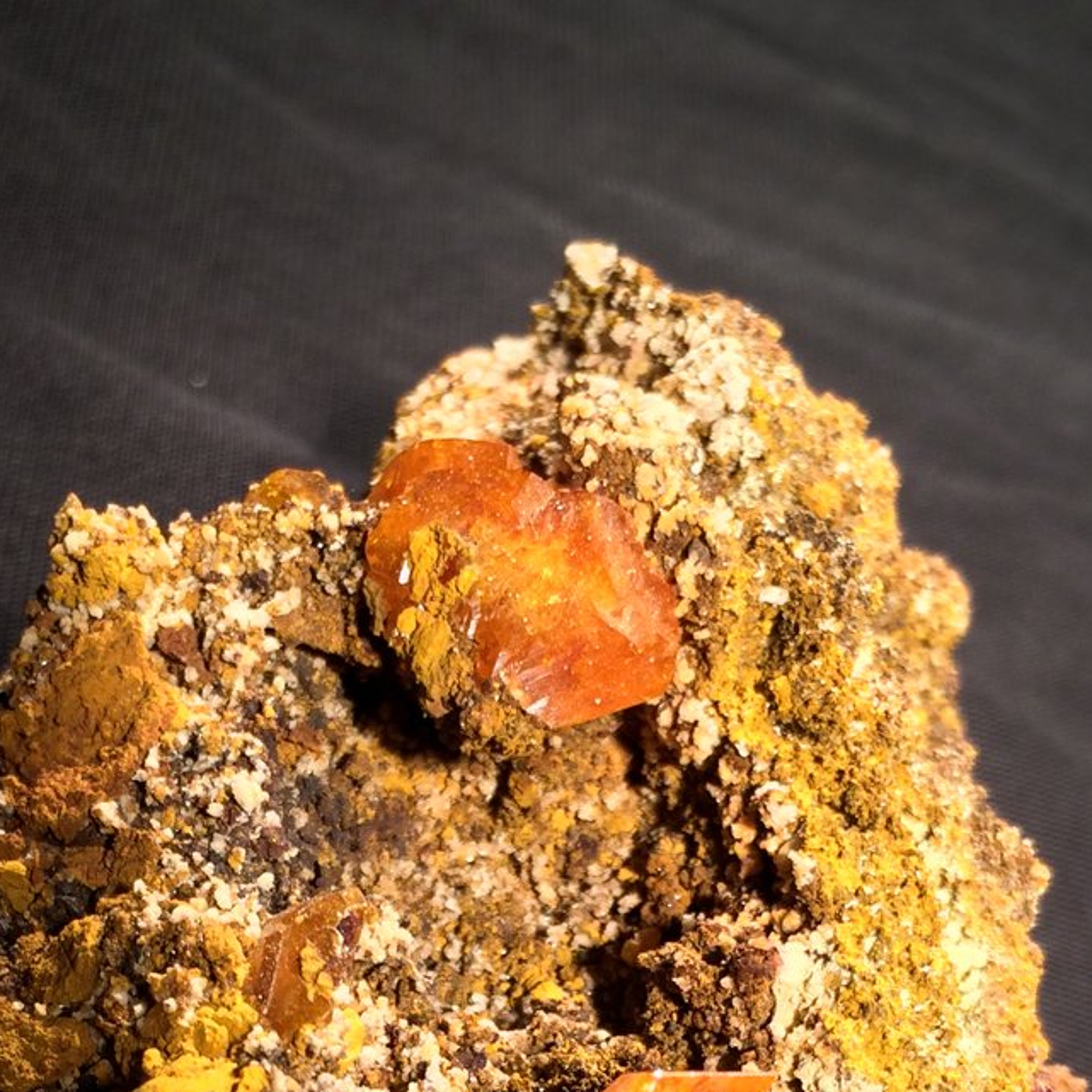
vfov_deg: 25.7
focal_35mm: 64
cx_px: 414
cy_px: 1063
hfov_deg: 26.8
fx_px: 2284
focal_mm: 4.15
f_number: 2.2
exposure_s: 1/60
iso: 50
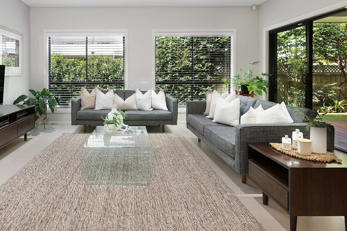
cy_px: 78
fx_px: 231
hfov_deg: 72.2
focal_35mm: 24
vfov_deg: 52.2
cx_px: 125
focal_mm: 16
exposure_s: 1/13
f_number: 10
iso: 640
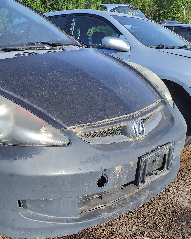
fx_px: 304
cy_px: 121
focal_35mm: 43
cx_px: -5
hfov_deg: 31.9
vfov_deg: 42.9
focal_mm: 3.58
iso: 40
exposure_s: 1/414
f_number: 1.9
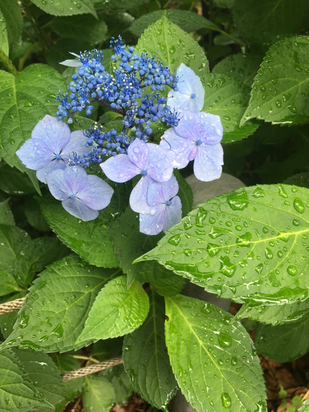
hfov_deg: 48.2
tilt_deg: -45.3
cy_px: 206
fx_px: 345
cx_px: 154
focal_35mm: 29
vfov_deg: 61.7
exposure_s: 1/60
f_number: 2.2
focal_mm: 4.15
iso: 25
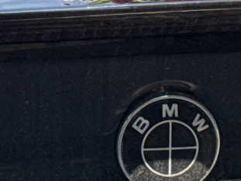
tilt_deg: -3.0
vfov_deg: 4.8
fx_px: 2150
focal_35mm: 309
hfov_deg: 6.4
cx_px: 112
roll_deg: +0.3
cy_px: -117
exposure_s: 1/1307
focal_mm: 6.76
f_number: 1.78
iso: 80
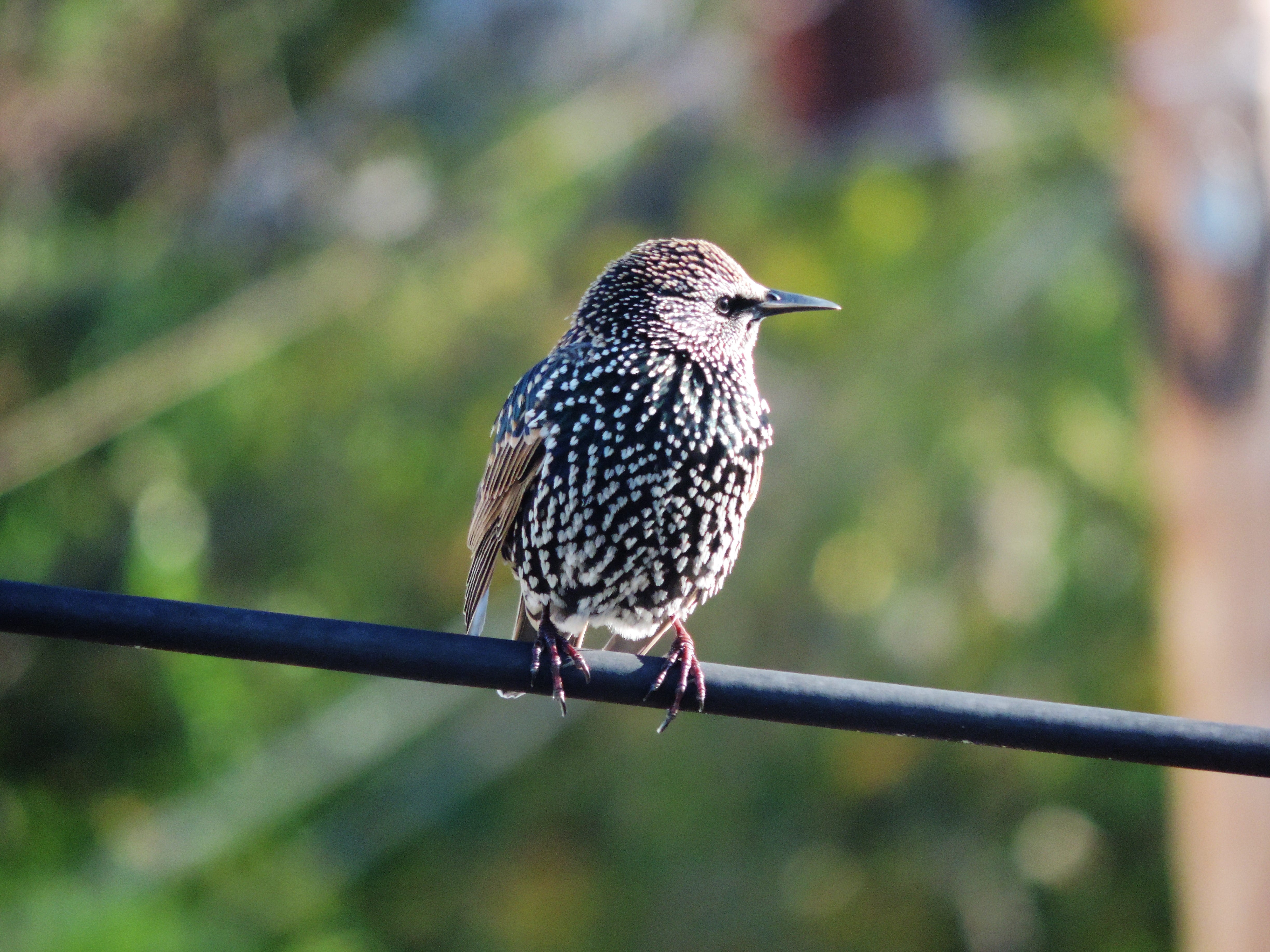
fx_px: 33019
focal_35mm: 900
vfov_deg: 1.7
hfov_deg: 2.2
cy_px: 476
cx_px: 635
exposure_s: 1/320
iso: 800
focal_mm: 160.5
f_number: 5.5
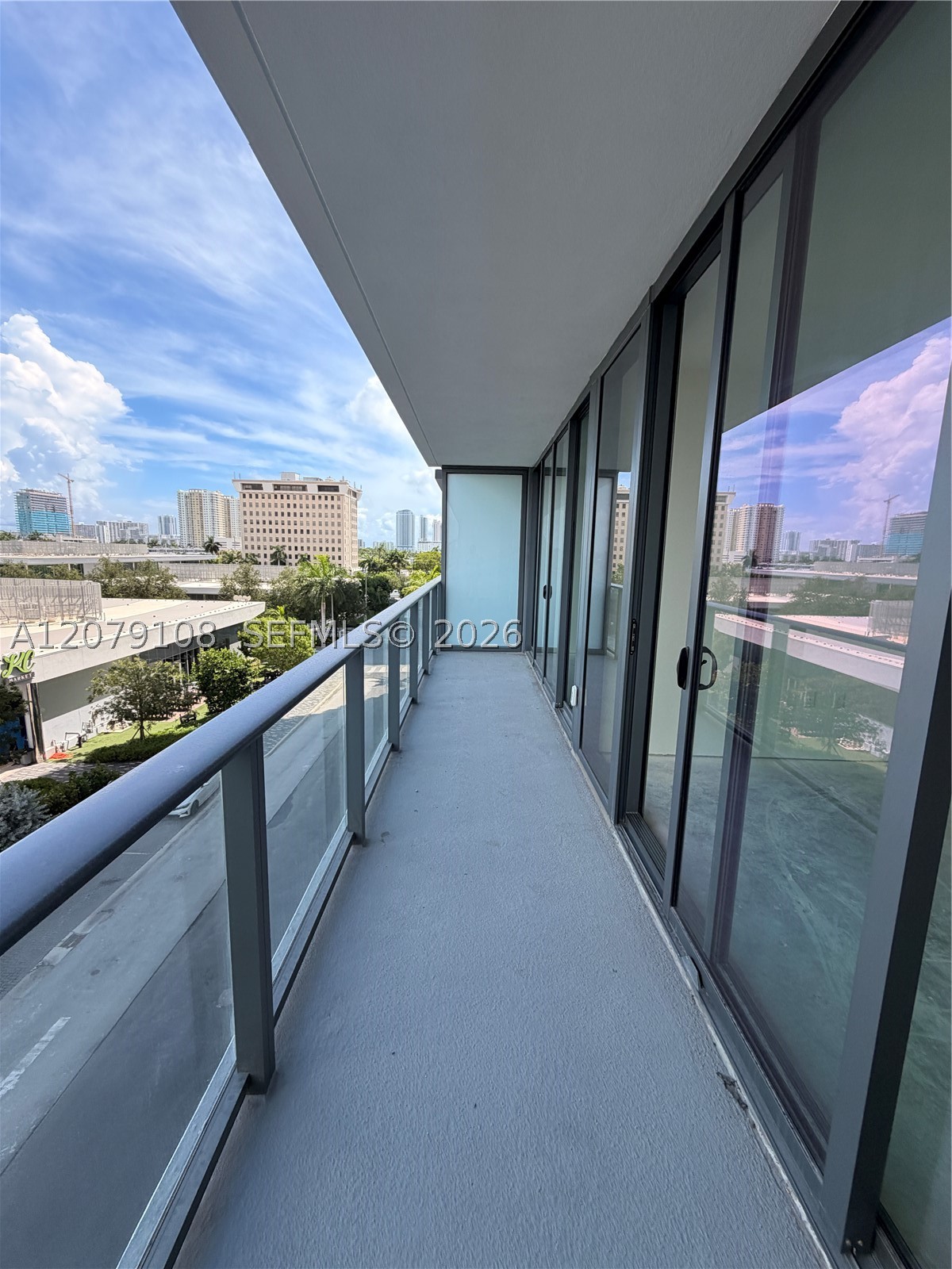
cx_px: 476
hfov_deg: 85.7
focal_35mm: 14
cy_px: 634
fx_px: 513
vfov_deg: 102.1
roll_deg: -3.1
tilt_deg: -11.5
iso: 40
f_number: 2.2
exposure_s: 1/770
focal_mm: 2.22
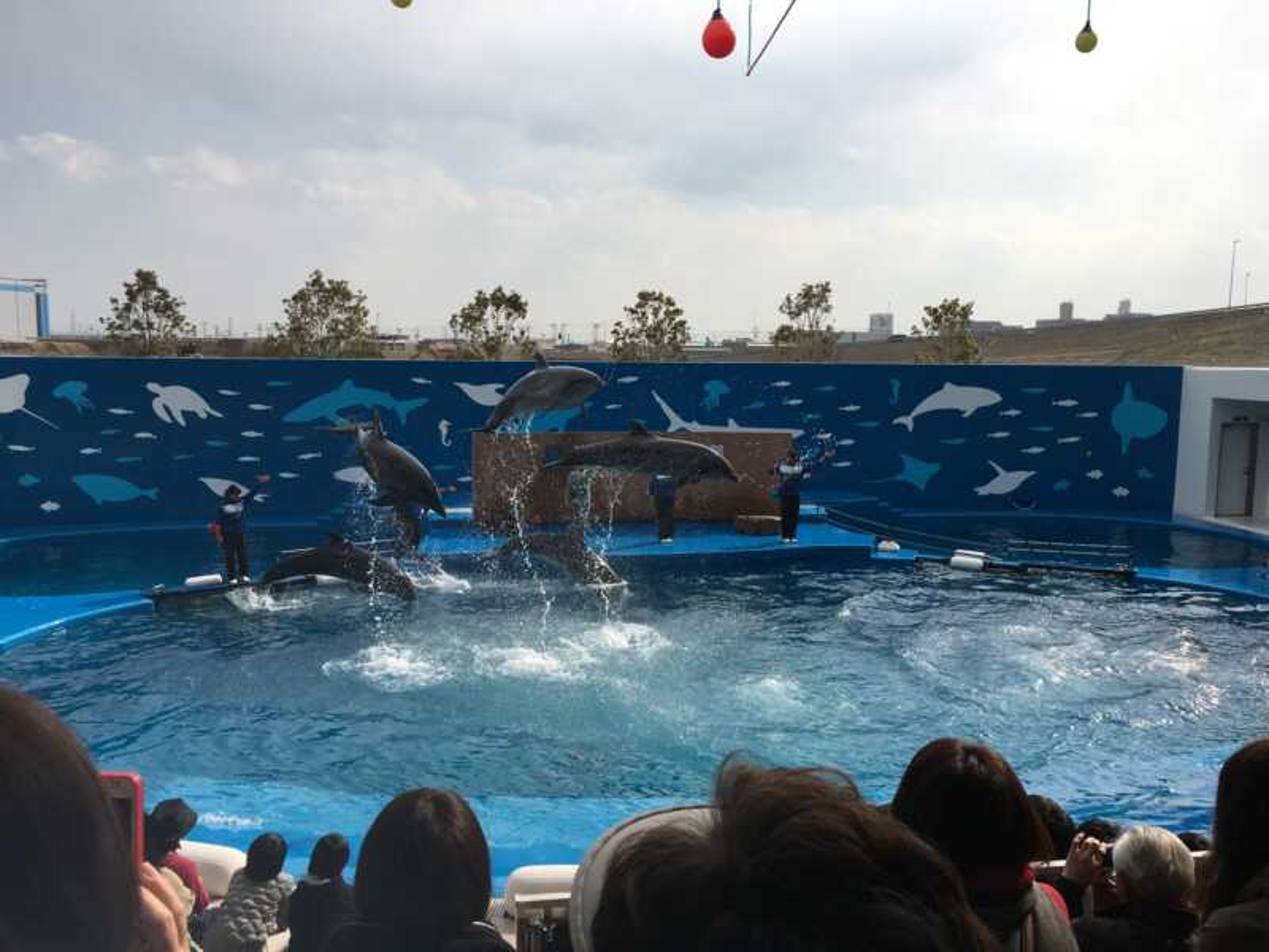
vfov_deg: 48.2
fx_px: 1063
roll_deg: -0.7
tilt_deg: -6.2
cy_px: 476
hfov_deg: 61.7
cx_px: 634
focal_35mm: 29
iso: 25
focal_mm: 4.15
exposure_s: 1/2079
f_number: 2.2
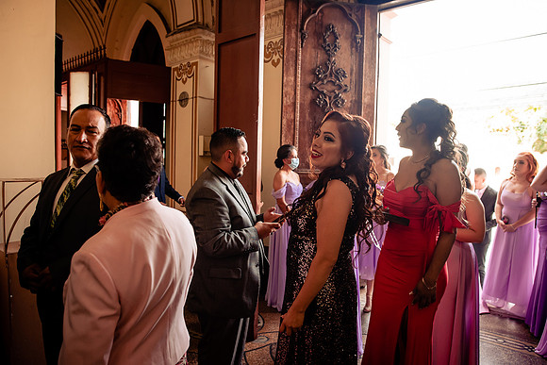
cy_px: 182
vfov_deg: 53.2
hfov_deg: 73.7
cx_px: 274
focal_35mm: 24
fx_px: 365
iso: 800
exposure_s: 1/320
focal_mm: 24
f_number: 3.2
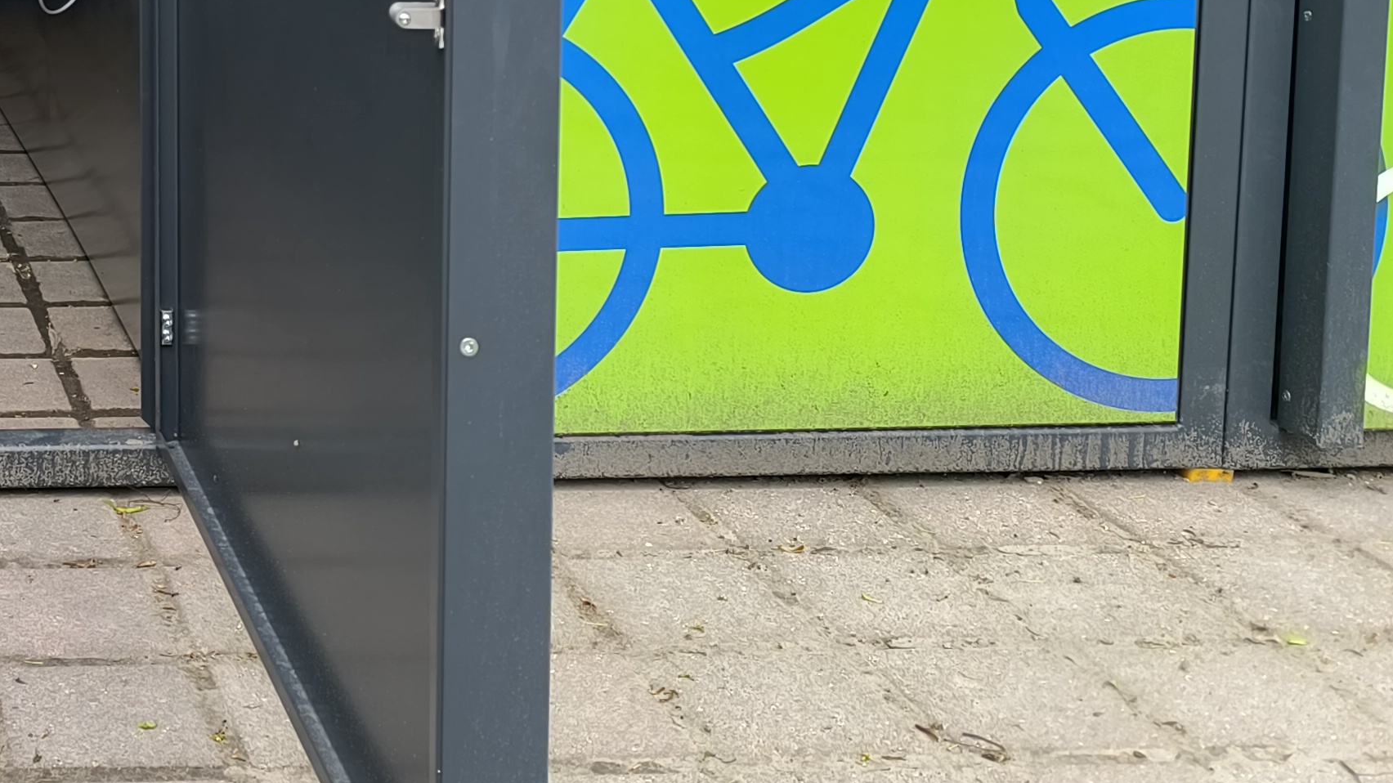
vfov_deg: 18.9
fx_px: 2216
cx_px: -256
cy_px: -167
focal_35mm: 60
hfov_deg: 30.1
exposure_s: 1/100
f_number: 1.65
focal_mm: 6.14
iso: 80
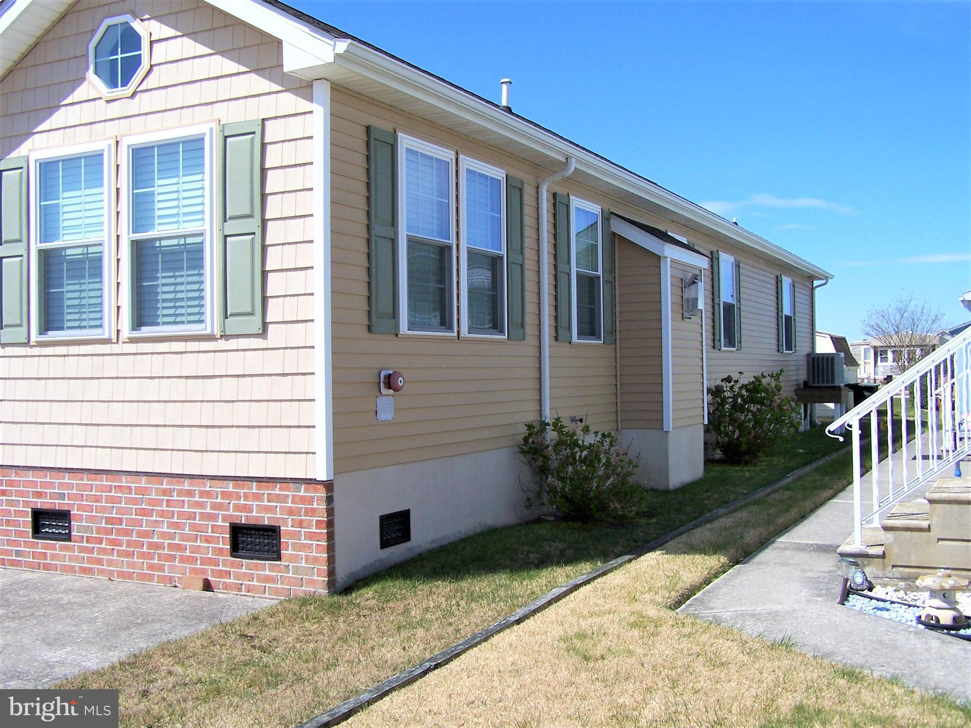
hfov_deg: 49.0
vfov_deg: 37.7
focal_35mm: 38
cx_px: 486
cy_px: 364
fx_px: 1066
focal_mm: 6.3
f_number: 4
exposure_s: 1/1000
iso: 80
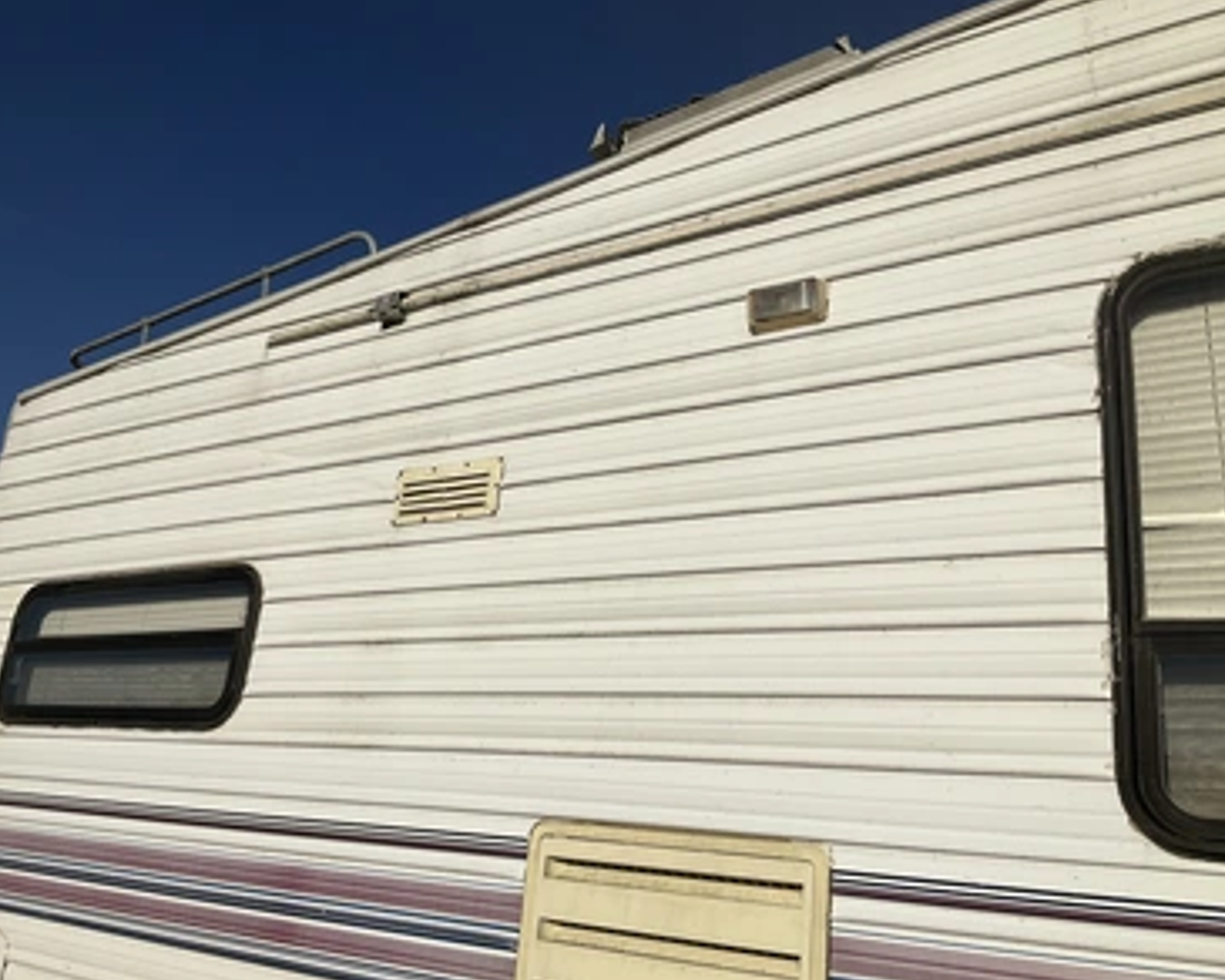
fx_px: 1124
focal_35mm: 31
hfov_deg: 57.1
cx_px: 581
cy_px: 500
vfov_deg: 47.1
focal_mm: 3
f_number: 1.8
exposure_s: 1/8621
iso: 25
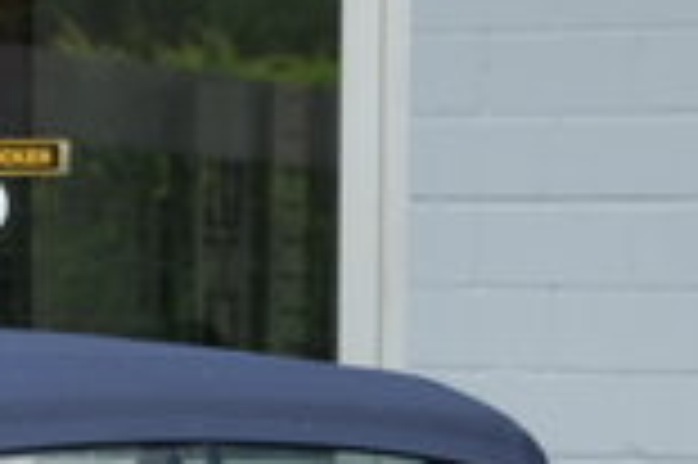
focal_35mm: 292
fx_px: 5656
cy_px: 874
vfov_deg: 4.6
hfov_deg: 7.0
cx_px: 95
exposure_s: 1/140
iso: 200
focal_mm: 39
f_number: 4.5
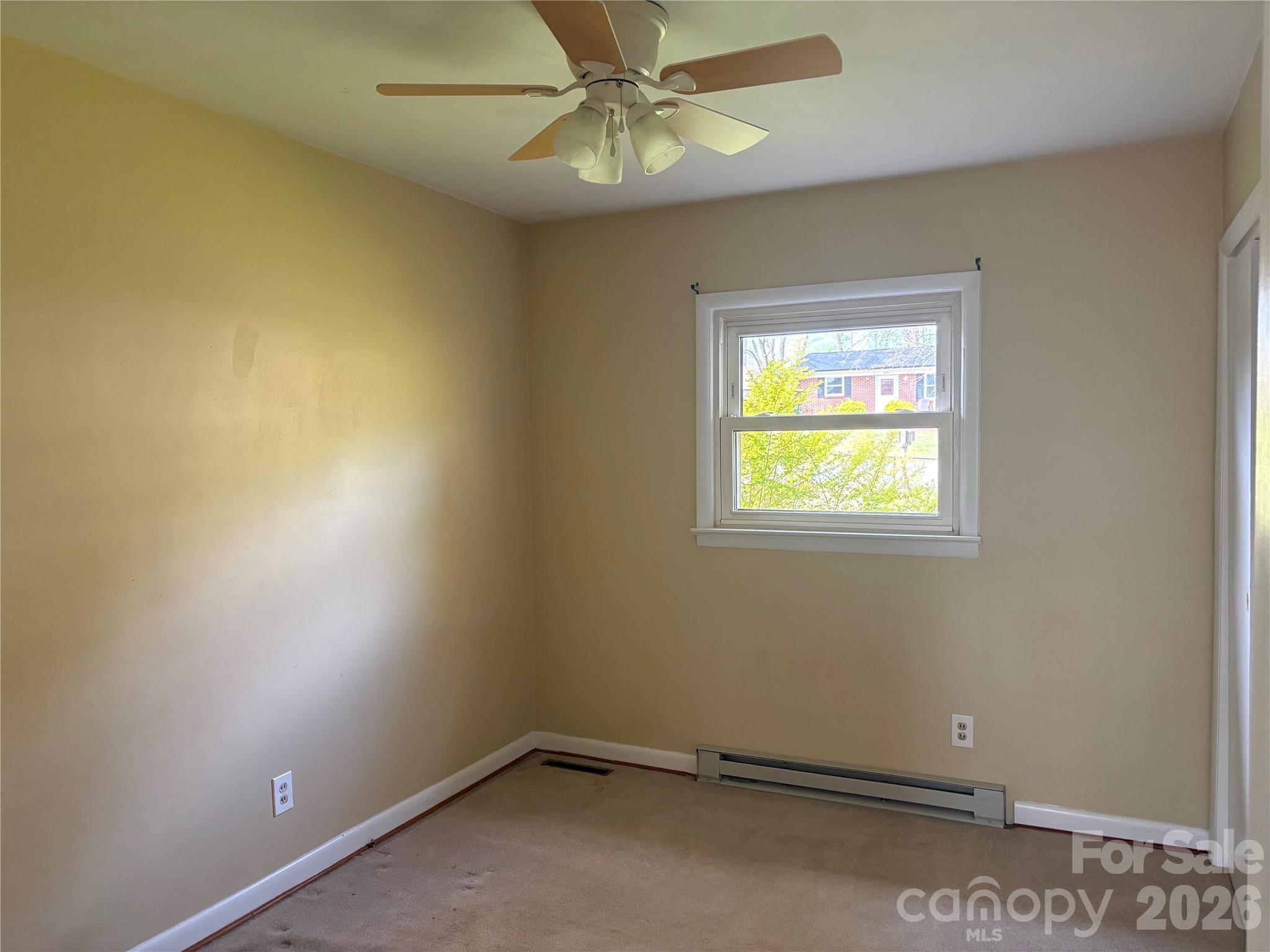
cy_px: 476
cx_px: 635
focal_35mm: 26
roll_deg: +1.3
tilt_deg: -2.7
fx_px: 954
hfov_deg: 67.3
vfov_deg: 53.1
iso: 200
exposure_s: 1/60
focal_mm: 5.96
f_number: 1.6
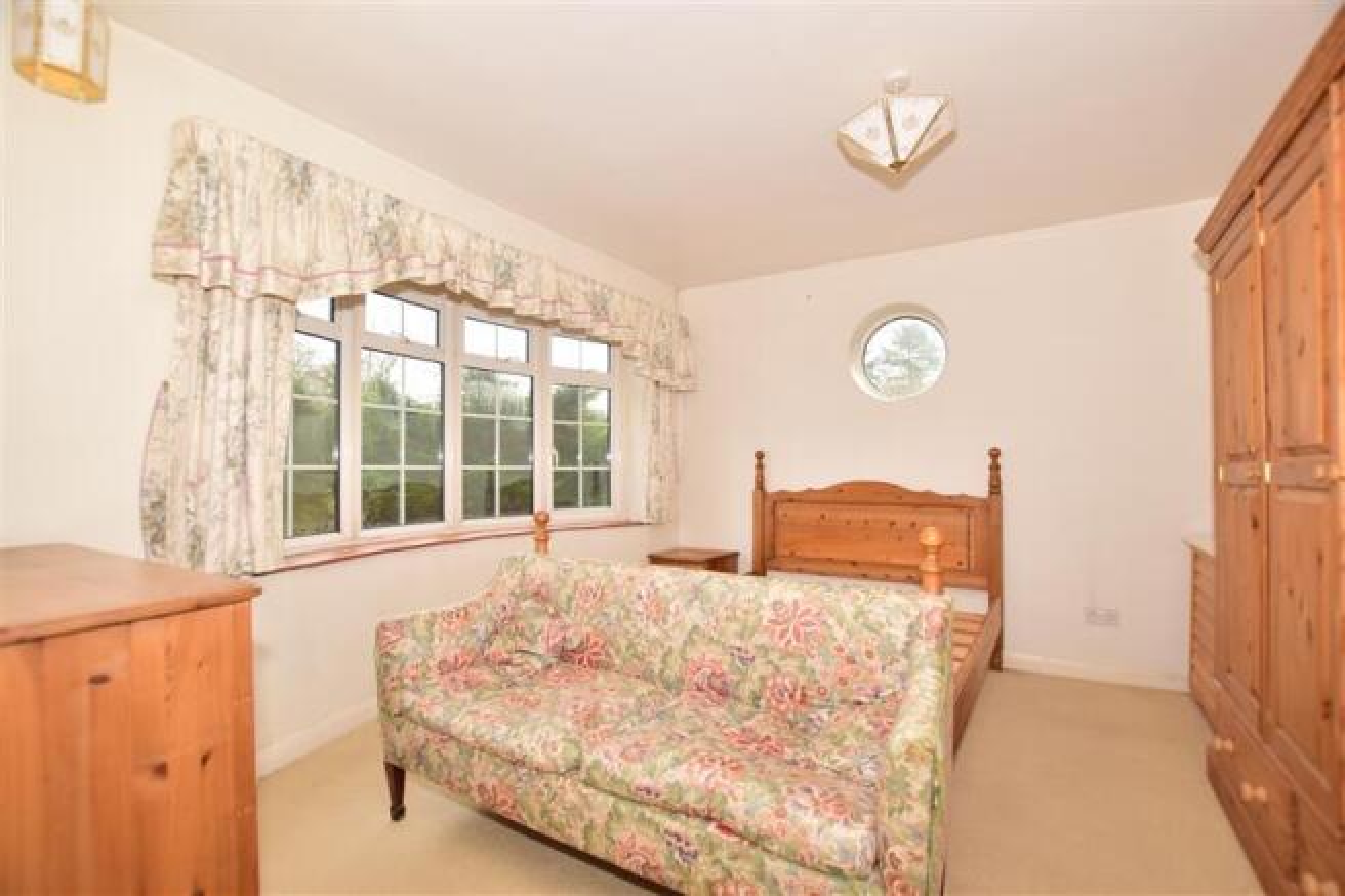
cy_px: 448
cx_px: 672
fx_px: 560
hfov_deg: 100.4
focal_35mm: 15
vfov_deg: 77.3
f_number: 5
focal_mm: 10
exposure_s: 1/100
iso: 200
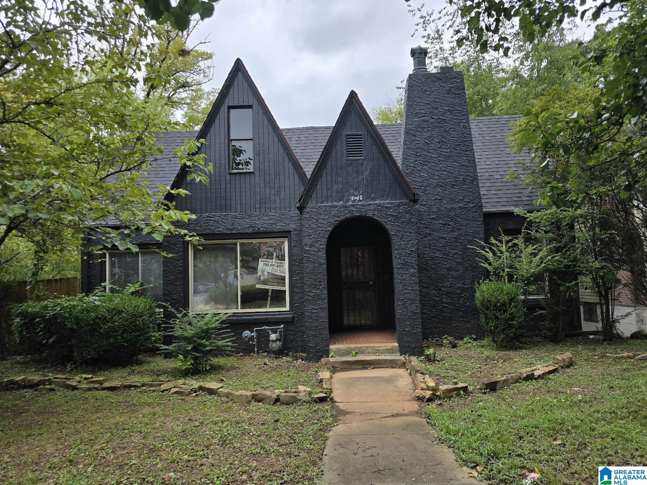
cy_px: 242
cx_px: 324
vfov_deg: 58.9
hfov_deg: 73.9
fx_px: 430
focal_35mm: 23
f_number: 1.7
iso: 16
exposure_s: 1/182
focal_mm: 6.3
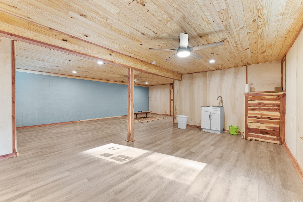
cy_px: 101
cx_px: 152
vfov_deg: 77.3
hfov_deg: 100.4
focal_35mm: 15
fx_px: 126
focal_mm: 10
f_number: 8
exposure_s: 1/1.25
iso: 250
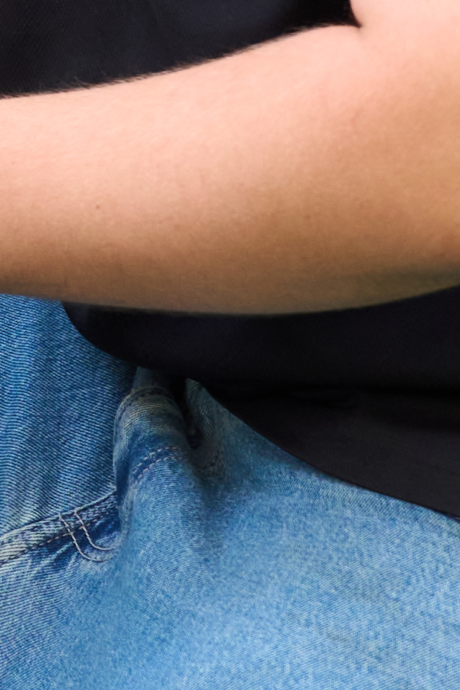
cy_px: -352
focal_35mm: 346
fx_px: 6633
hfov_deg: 3.9
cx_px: -736
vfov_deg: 5.9
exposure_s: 1/320
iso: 800
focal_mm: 58
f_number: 4.5
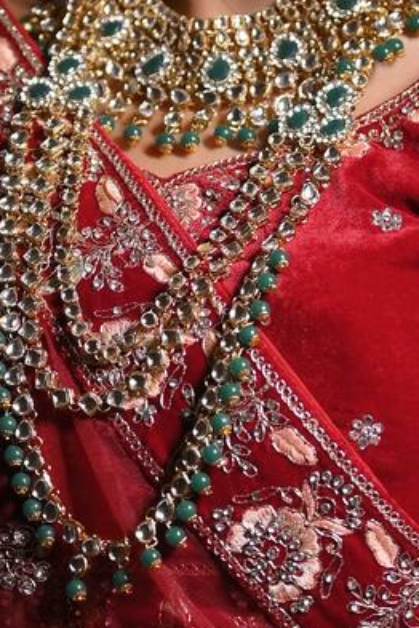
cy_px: 300
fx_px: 3998
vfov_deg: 9.0
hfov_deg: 6.0
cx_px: 302
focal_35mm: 229
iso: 400
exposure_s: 1/160
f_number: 1.8
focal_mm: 50
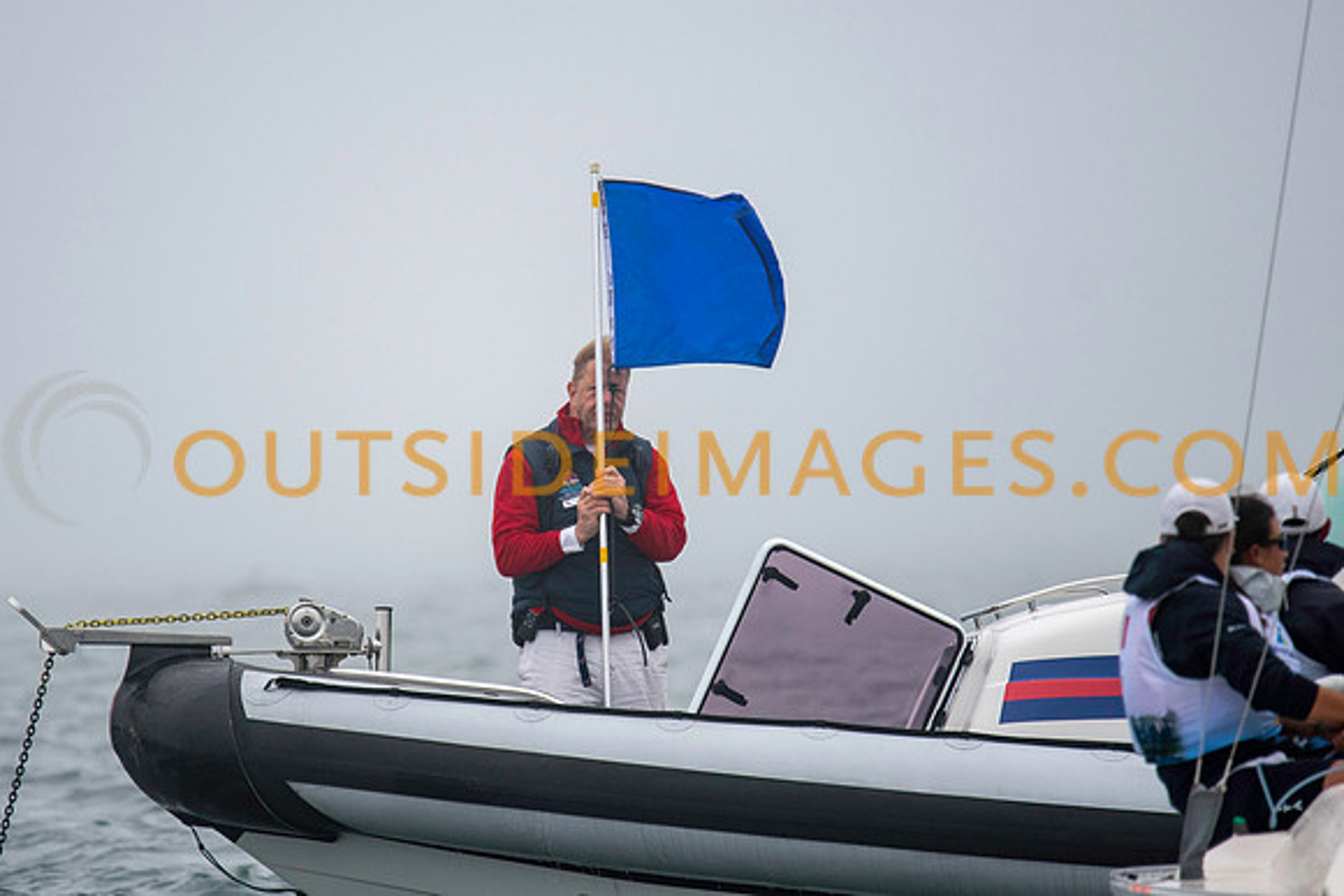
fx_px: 19890
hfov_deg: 3.9
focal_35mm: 533
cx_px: 564
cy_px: 376
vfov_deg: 2.6
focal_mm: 300
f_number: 4
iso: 250
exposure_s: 1/2500
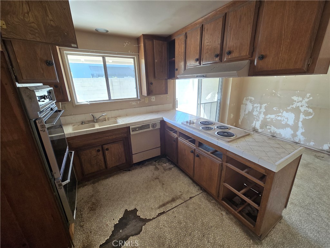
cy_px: 124
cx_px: 165
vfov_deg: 89.9
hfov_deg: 106.2
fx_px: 124
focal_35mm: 13
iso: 100
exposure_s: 1/60
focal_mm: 2.2
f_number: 2.2
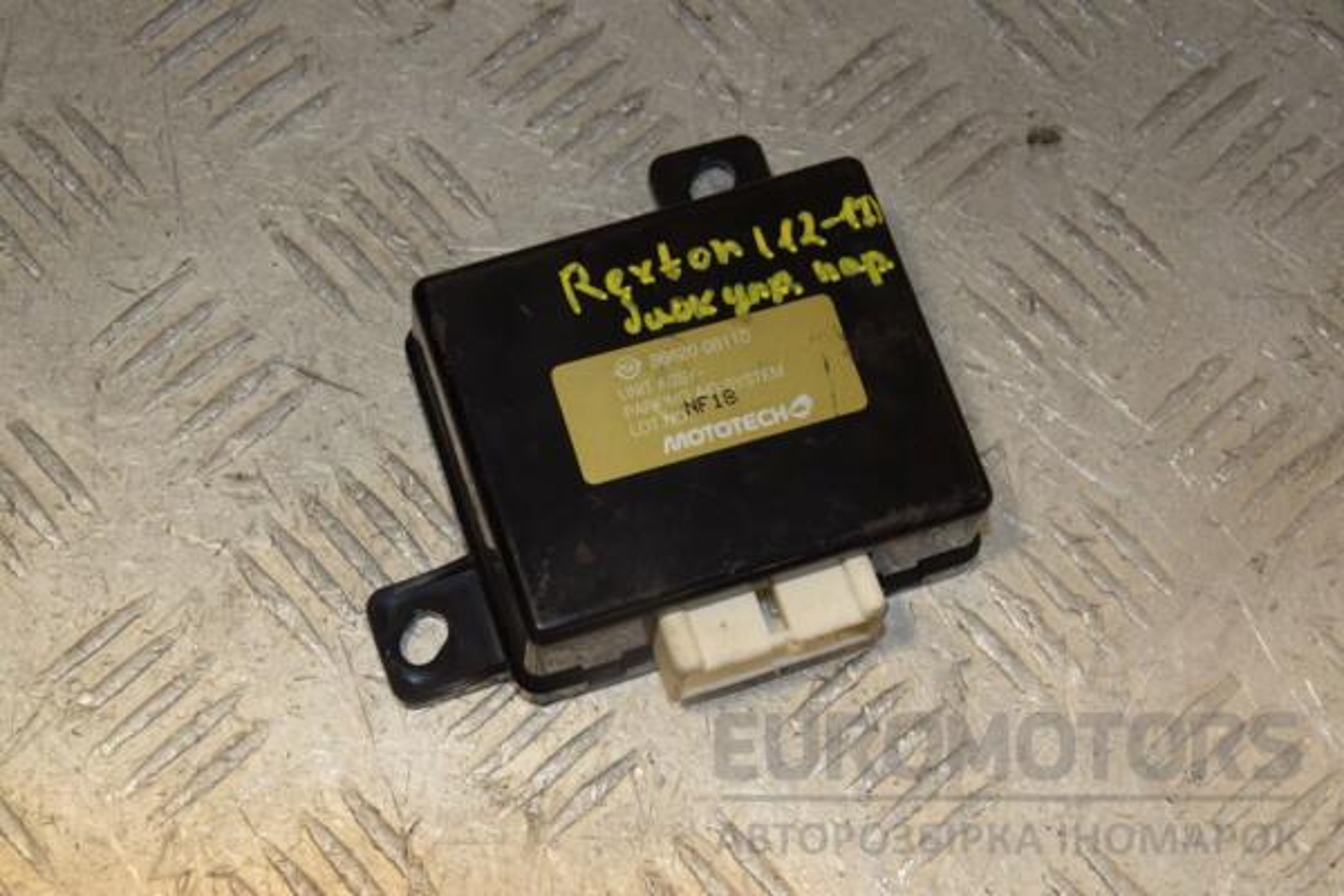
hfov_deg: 27.0
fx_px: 2800
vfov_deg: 18.2
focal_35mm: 75
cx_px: 672
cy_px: 448
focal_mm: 50
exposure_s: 1/200
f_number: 9
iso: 800
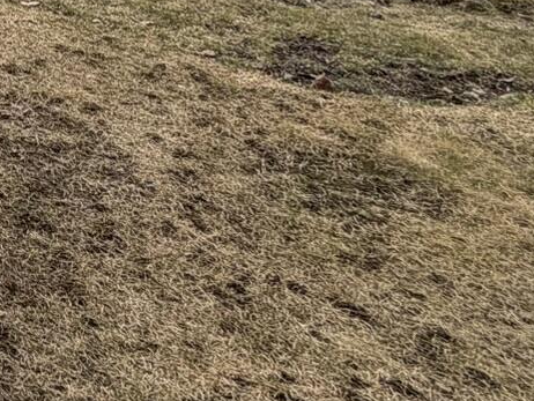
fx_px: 957
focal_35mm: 62
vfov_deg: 20.4
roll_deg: +1.8
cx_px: -581
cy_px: -195
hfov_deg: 18.1
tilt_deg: -2.3
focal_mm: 2.22
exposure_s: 1/820
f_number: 2.2
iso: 20
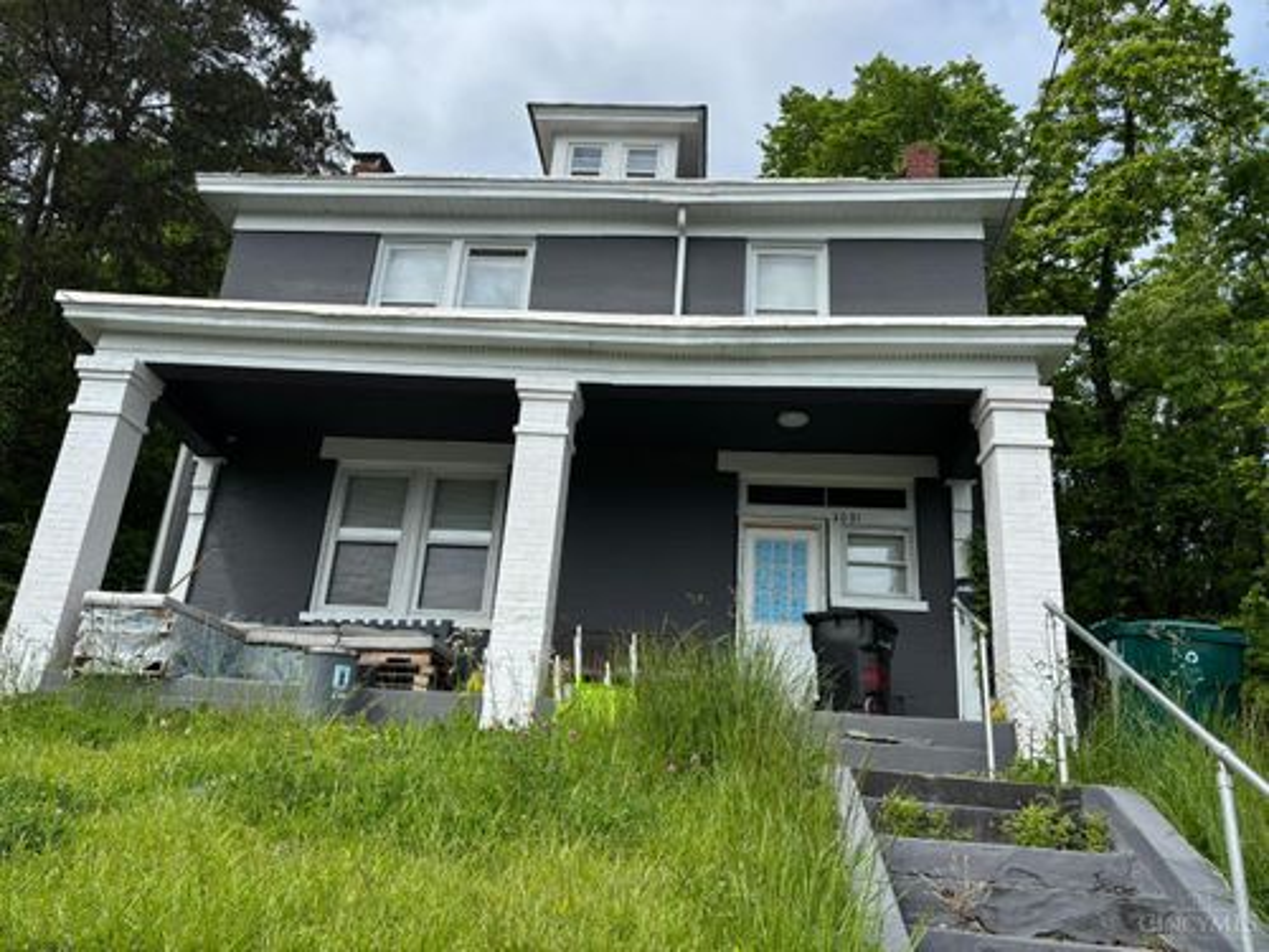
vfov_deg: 53.1
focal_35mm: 26
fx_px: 953
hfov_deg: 67.3
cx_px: 634
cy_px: 476
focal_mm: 5.96
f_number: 1.6
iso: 50
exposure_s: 1/2513
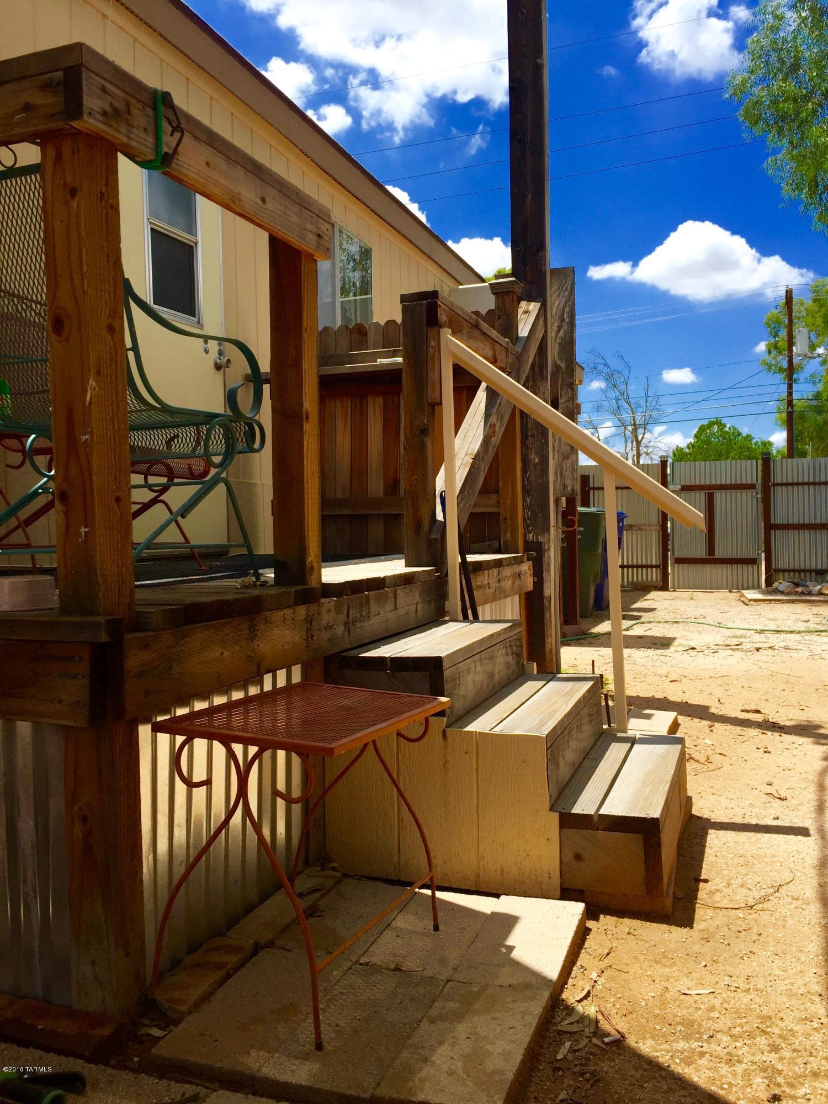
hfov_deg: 48.2
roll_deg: +1.6
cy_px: 552
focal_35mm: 29
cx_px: 414
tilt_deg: -1.5
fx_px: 925
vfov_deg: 61.7
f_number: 2.2
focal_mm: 4.15
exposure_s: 1/2083
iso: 32
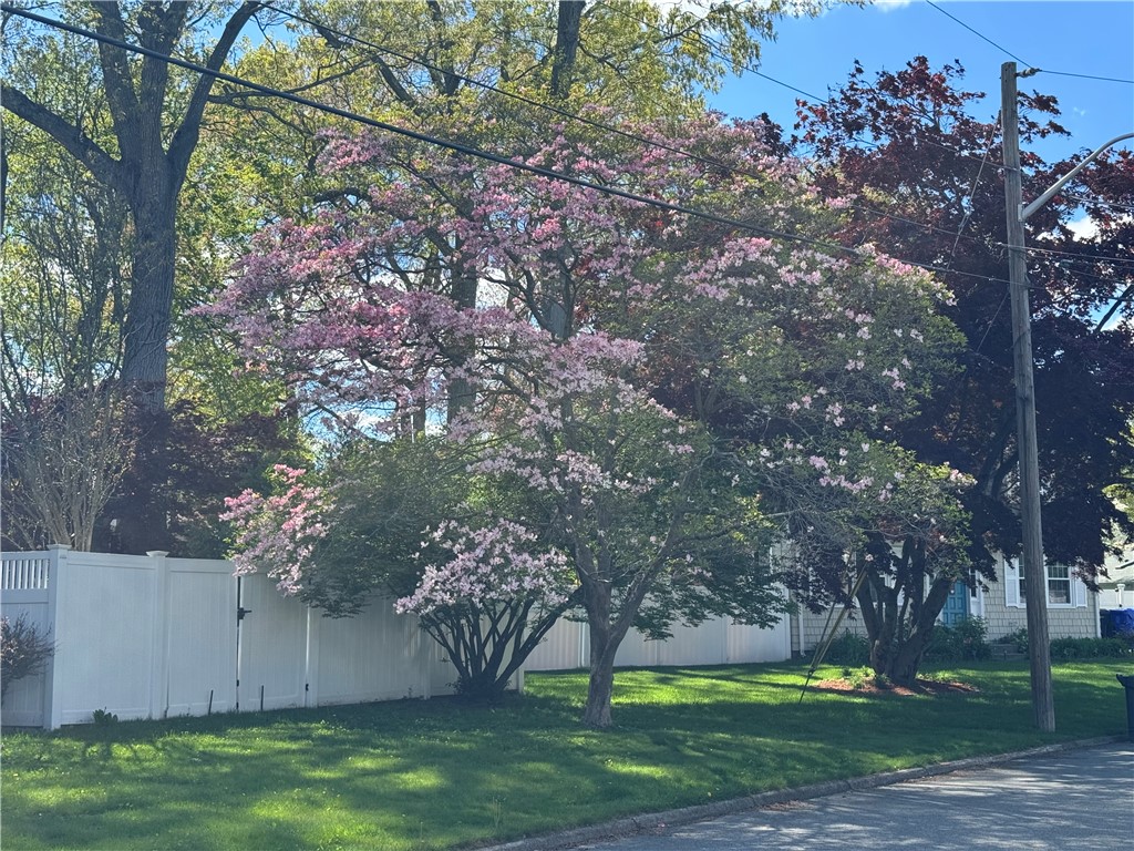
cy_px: 426
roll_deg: +0.0
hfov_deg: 39.7
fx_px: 1572
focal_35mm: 48
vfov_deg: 30.3
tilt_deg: +6.4
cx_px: 567
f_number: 1.78
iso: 64
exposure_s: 1/1770
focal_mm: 6.76
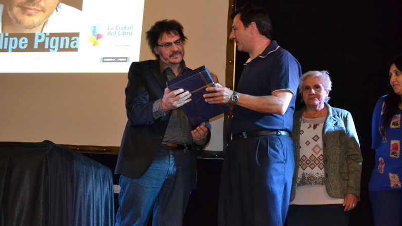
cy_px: 111
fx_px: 544
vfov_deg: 23.5
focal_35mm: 51
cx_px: 202
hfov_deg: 40.6
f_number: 4.8
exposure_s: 1/60
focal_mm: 32
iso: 3200
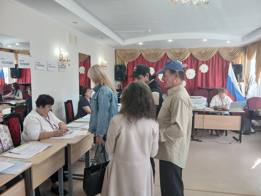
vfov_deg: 53.1
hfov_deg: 67.3
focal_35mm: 26
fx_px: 196
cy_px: 98
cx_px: 130
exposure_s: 1/50
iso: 100
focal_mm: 3.98
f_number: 1.8
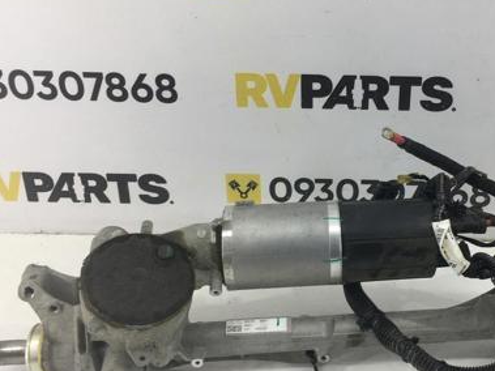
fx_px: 700
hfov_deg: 38.2
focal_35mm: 49
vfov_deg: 29.7
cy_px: 175
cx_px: 354
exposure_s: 1/50
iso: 25
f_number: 2.2
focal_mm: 4.15
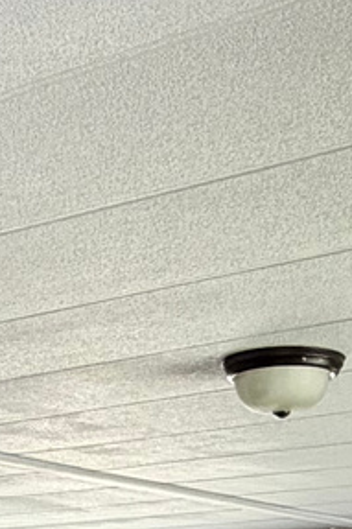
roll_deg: -0.6
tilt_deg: -7.7
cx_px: -37
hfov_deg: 12.9
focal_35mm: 104
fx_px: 1527
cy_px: 892
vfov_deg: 16.9
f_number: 2.2
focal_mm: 2.22
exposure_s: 1/121
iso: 250
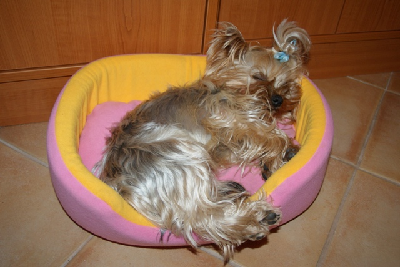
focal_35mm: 36
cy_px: 134
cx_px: 200
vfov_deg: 36.9
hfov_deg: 53.1
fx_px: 400
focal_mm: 24
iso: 400
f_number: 5.6
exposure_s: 1/60
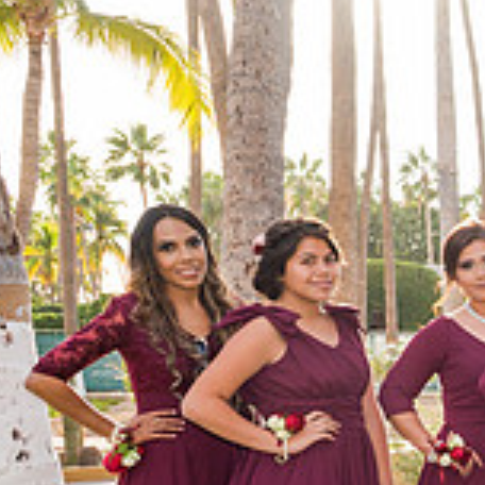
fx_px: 1236
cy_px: 404
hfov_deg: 18.1
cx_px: 849
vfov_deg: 21.8
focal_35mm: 78
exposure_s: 1/250
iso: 320
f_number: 5
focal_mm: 24
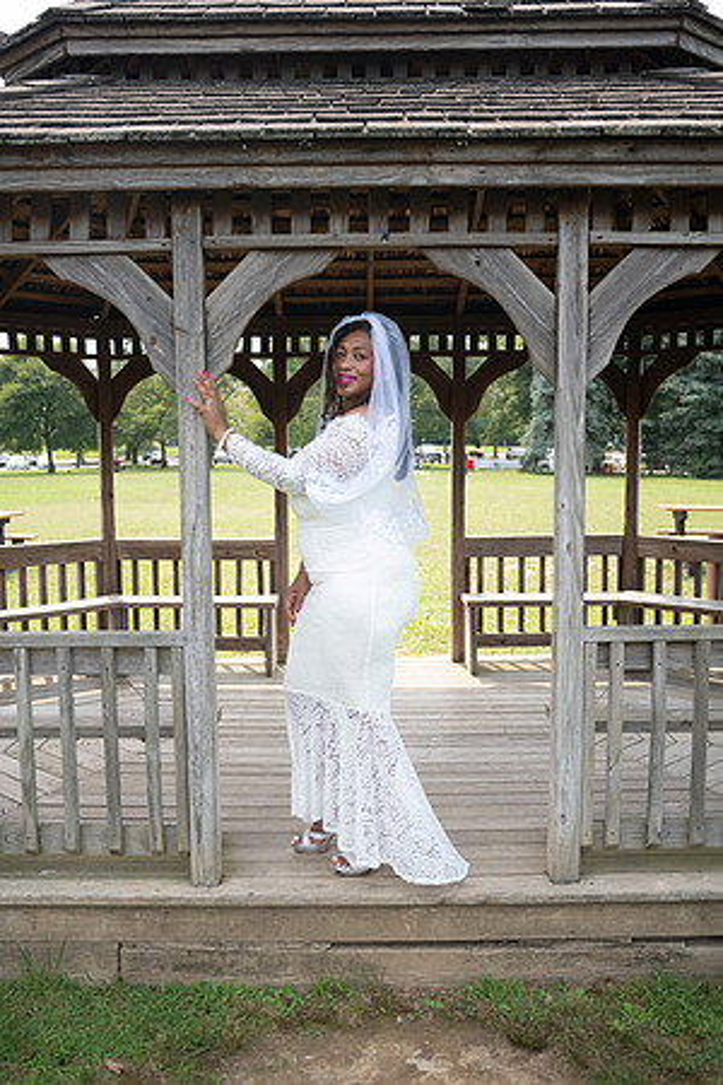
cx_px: 362
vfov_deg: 53.1
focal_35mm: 36
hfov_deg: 36.9
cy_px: 542
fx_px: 1084
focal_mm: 35
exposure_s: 1/1600
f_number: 3.7
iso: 800
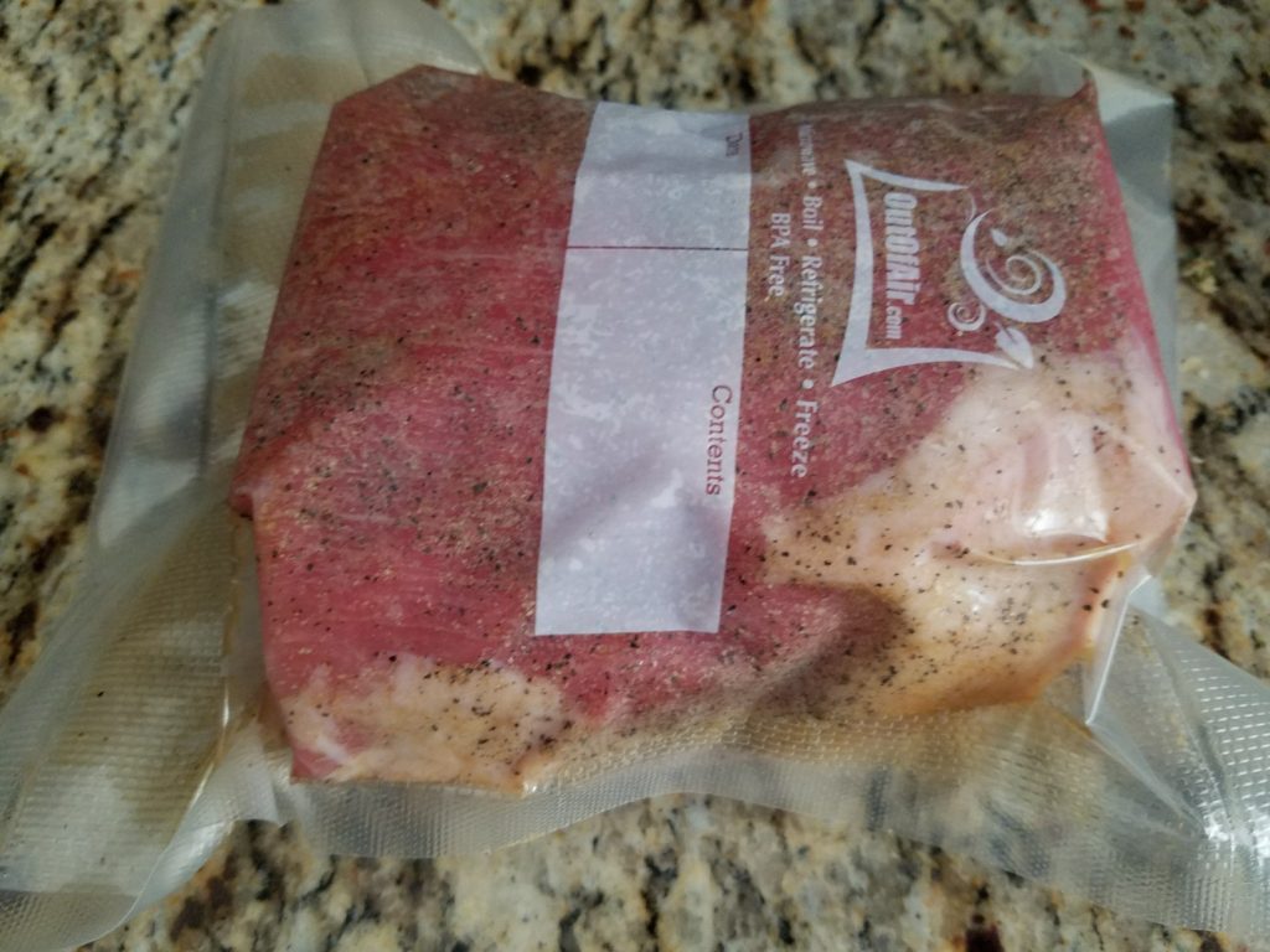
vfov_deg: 53.1
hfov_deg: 67.3
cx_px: 635
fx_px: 954
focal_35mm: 26
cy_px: 476
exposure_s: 1/10
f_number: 1.7
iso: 250
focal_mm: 4.2
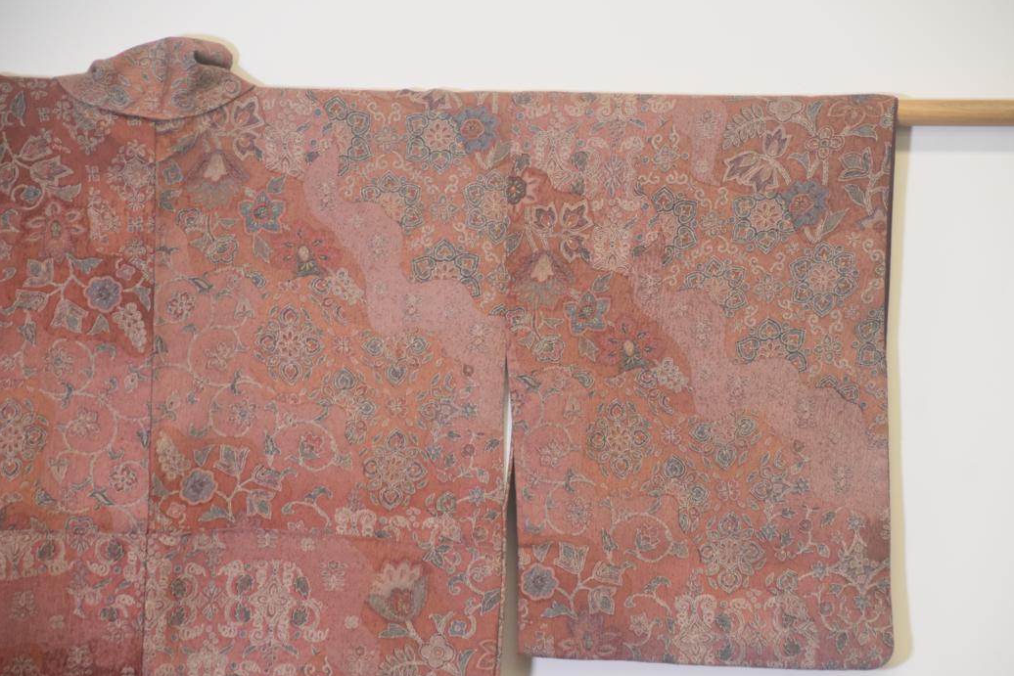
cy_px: 335
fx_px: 5746
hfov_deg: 10.1
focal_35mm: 204
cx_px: 514
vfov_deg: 6.7
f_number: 6
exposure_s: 1/60
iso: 1400
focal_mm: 130
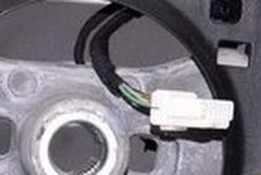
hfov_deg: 9.1
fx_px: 1644
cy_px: 150
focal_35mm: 227
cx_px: 75
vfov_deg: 6.1
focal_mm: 21
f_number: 8
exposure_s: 1/200
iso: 1600
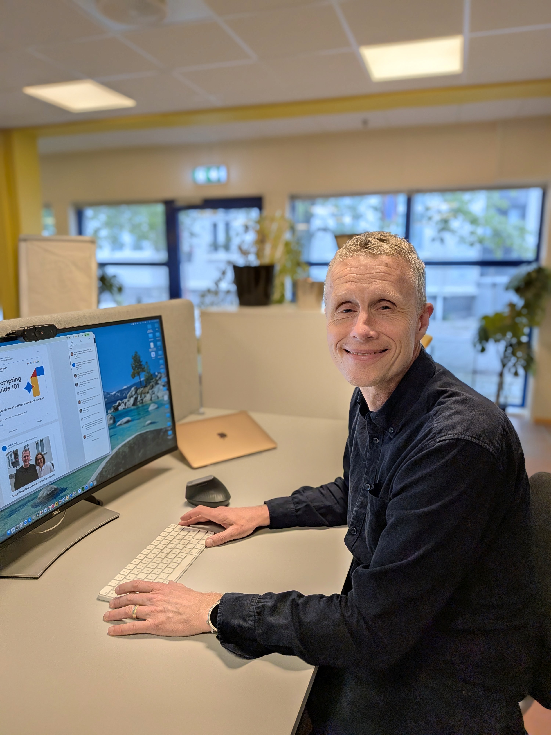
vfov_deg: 71.6
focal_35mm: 24
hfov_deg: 56.8
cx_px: 276
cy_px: 368
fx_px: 509
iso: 31
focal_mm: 4.53
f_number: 1.7
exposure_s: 1/139
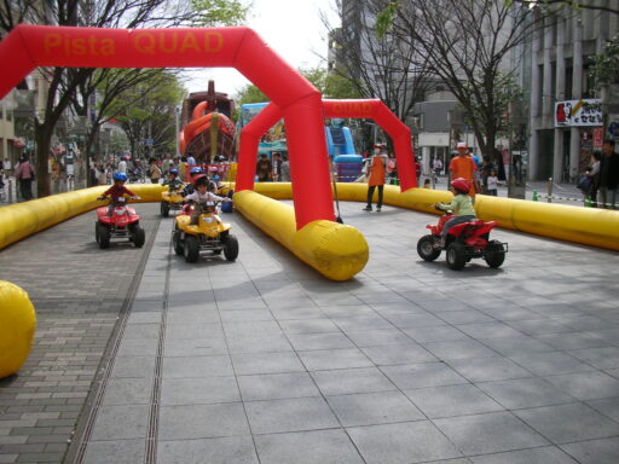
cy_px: 232
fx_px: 626
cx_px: 310
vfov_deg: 40.7
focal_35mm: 35
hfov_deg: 52.6
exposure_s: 1/64.4
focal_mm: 5.8
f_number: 8.5
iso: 50
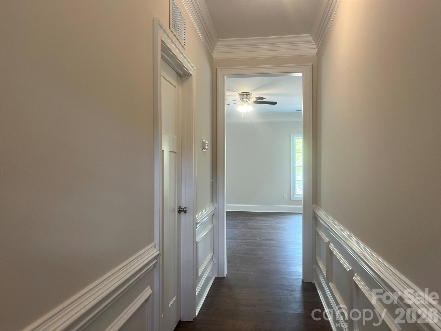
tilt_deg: -0.6
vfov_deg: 53.1
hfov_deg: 67.3
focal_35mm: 26
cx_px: 220
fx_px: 331
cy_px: 166
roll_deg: +0.0
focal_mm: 5.1
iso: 100
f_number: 1.6
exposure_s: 1/120
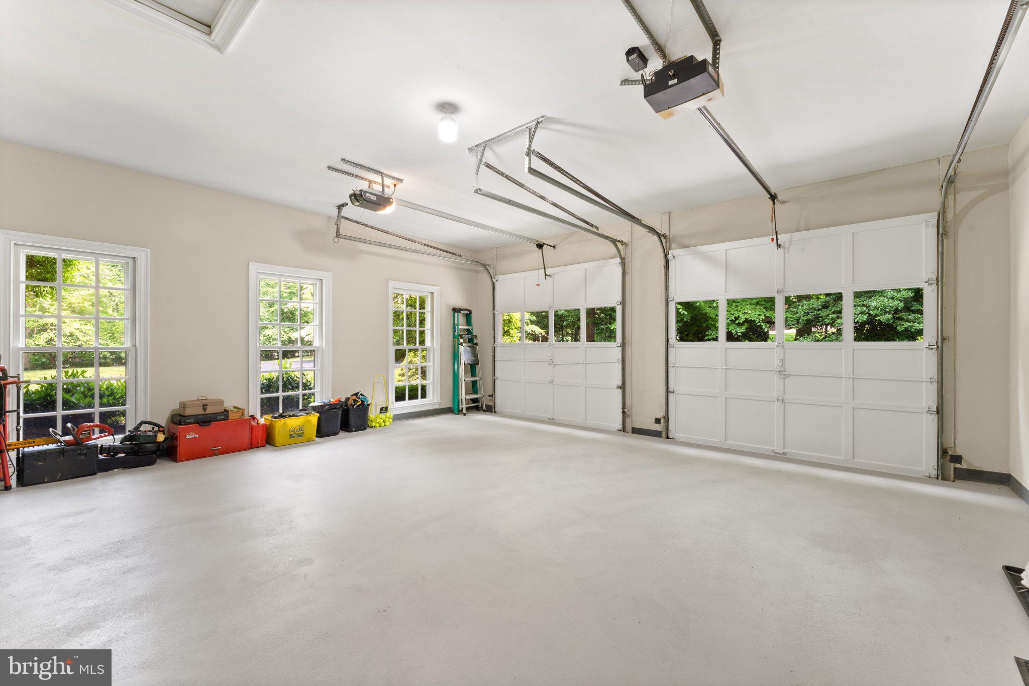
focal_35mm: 14
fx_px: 400
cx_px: 514
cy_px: 343
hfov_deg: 104.3
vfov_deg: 81.2
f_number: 13
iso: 250
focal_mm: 14
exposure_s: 1/1.25
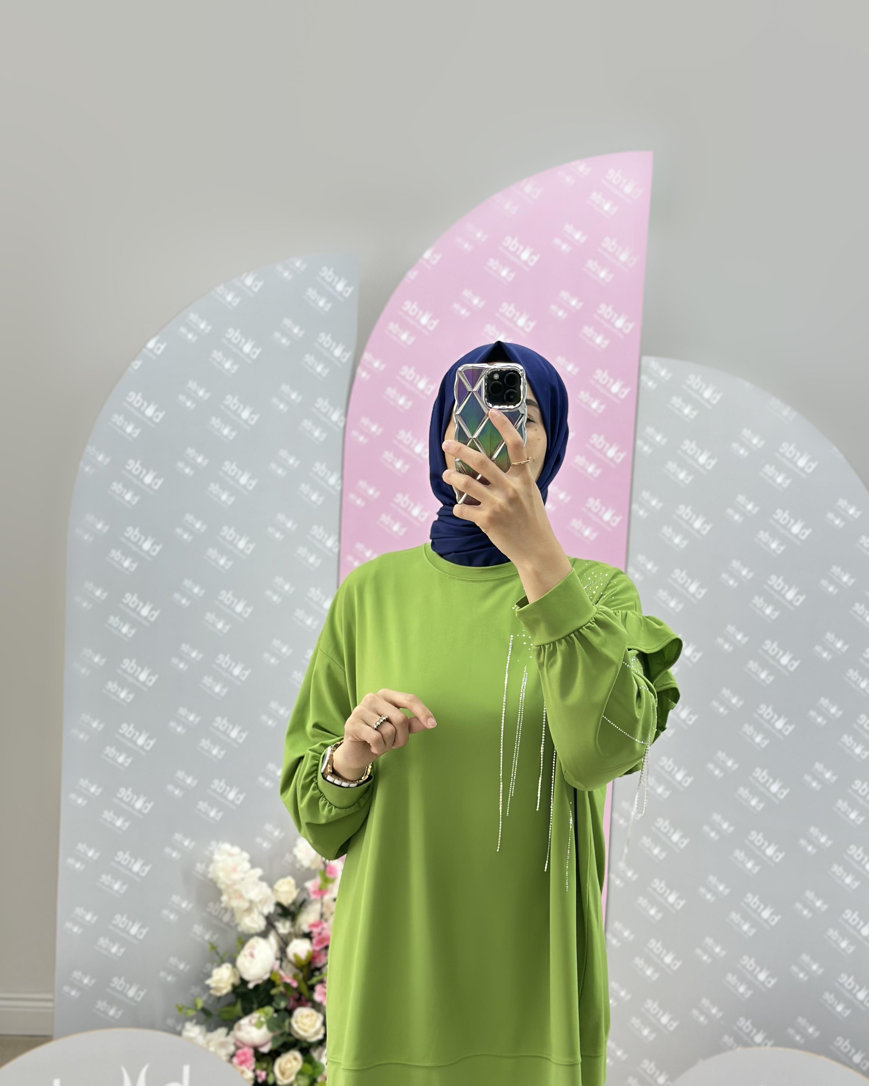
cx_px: 446
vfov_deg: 35.3
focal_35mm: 53
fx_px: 1704
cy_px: 609
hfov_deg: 28.6
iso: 80
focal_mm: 6.86
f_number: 1.78
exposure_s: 1/141
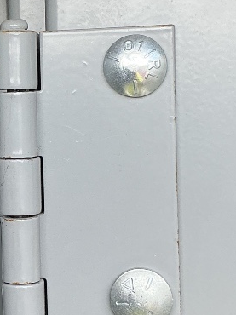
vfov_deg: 19.5
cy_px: 139
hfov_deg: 14.2
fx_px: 919
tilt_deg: -2.4
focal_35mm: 101
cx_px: -35
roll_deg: +2.2
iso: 40
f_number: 1.8
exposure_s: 1/122
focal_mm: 3
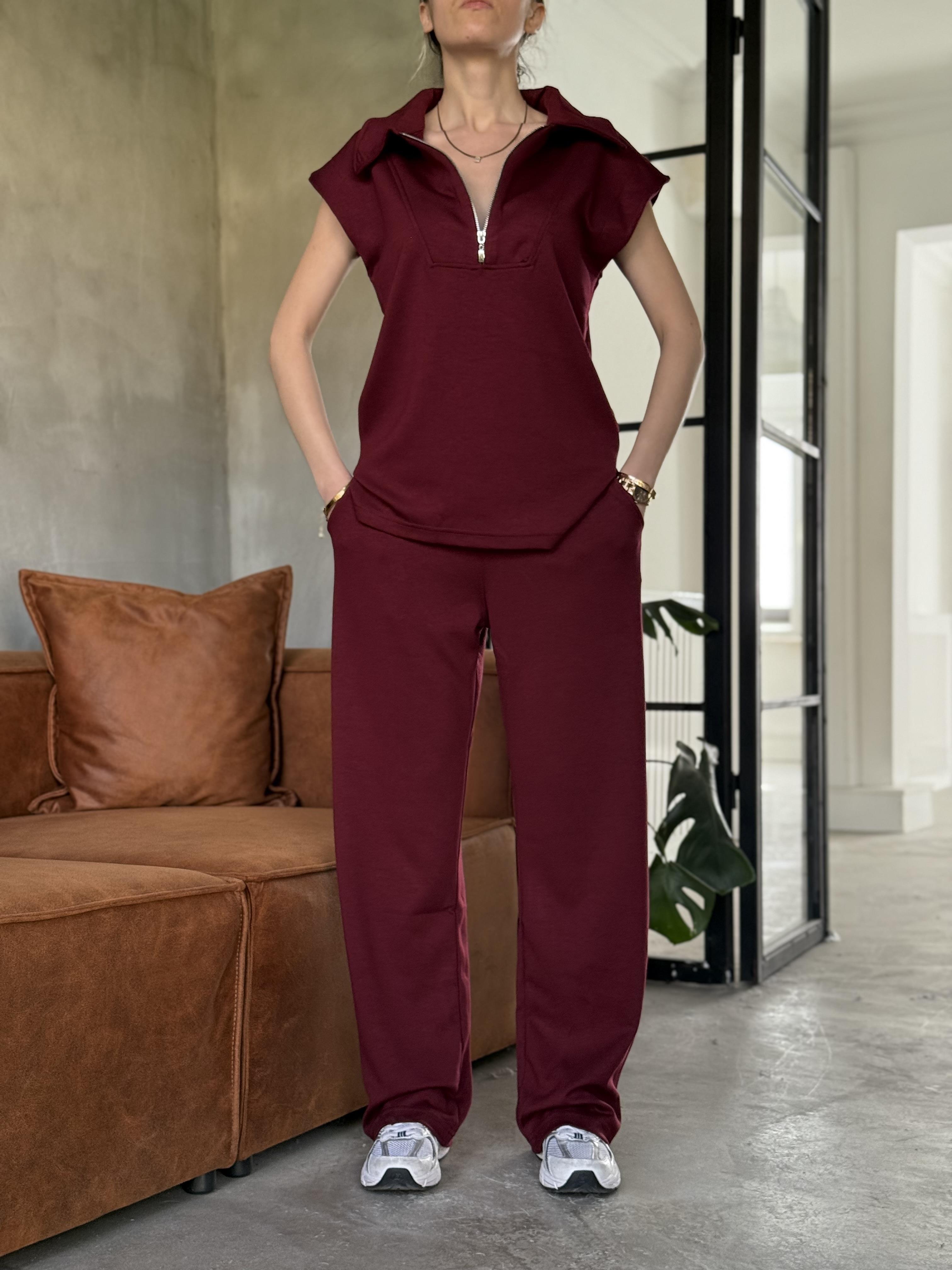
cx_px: 476
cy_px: 635
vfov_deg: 39.7
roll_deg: -0.2
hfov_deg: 30.3
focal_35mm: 48
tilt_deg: +0.9
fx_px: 1760
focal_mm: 6.76
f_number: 1.78
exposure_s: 1/60
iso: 160
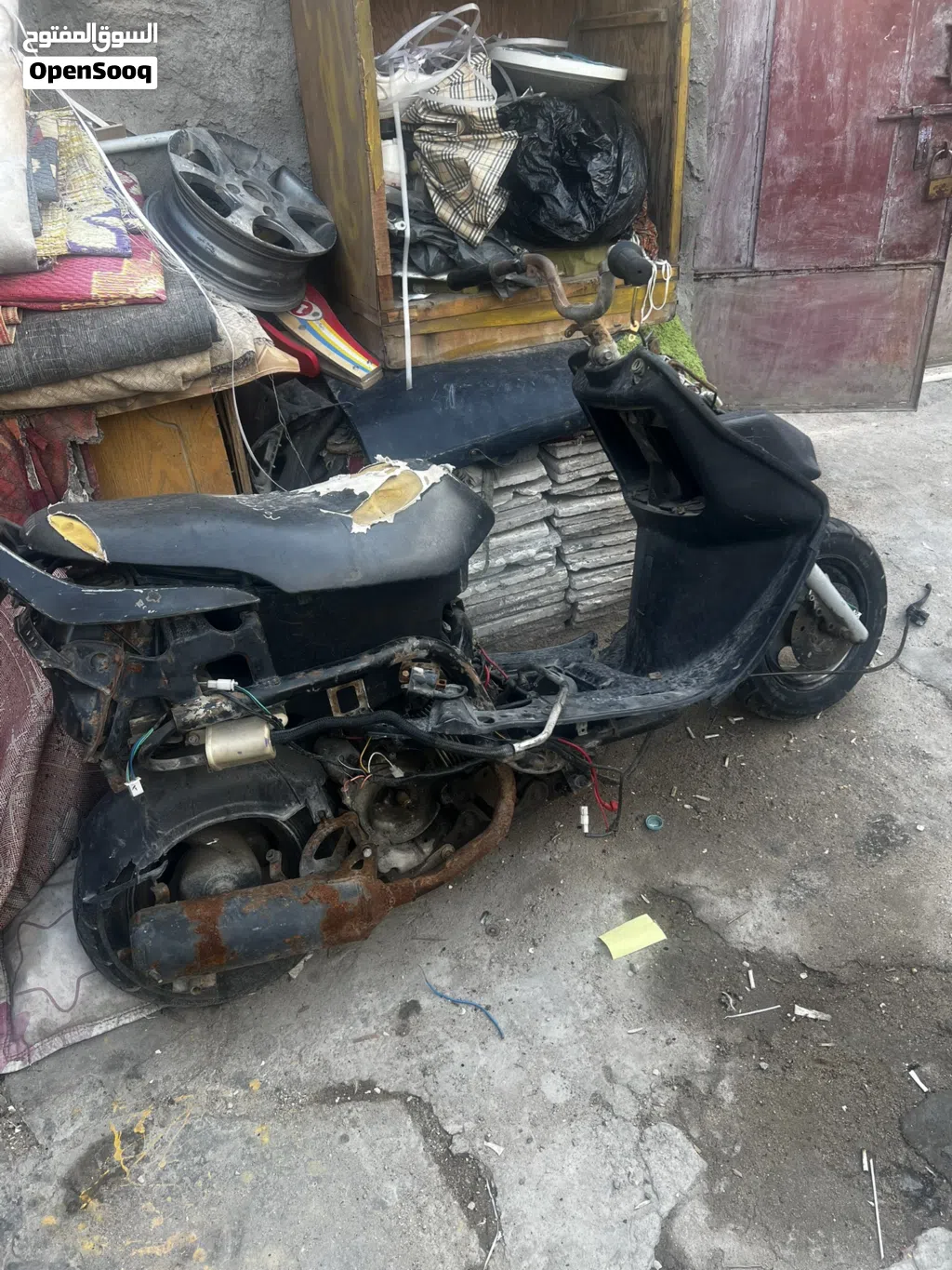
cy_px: 635
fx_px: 953
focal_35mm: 26
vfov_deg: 67.3
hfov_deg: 53.1
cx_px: 476
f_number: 1.5
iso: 50
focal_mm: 5.7
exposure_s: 1/163
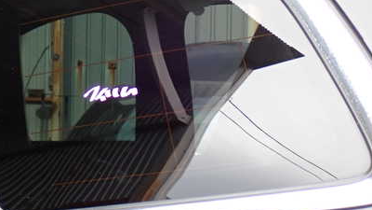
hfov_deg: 18.5
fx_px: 1144
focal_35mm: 116
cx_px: 170
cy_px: 67
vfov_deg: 10.4
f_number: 3.9
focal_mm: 12.73
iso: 200
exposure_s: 1/60
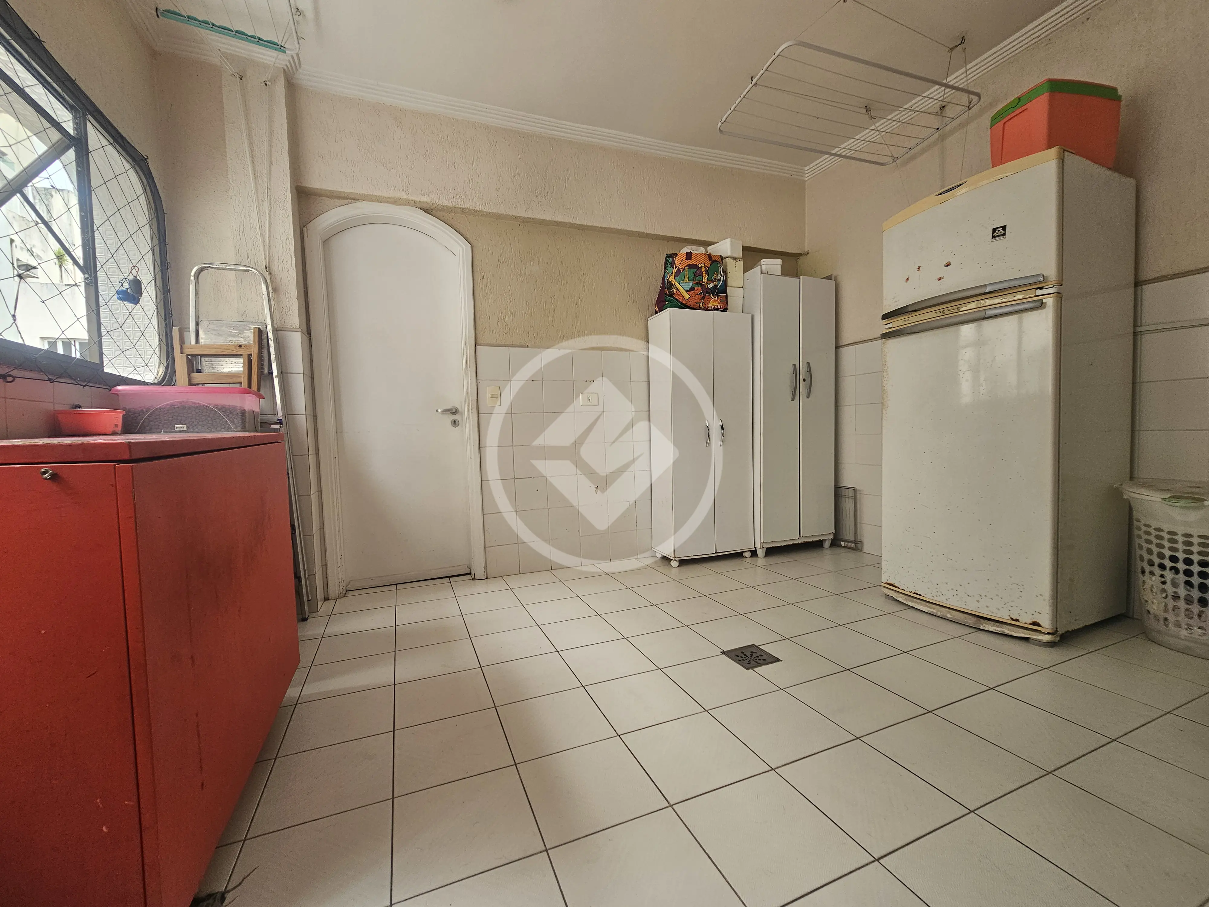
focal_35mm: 13
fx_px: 454
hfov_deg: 106.2
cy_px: 454
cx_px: 604
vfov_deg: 89.9
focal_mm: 2.2
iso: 64
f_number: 2.2
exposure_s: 1/60
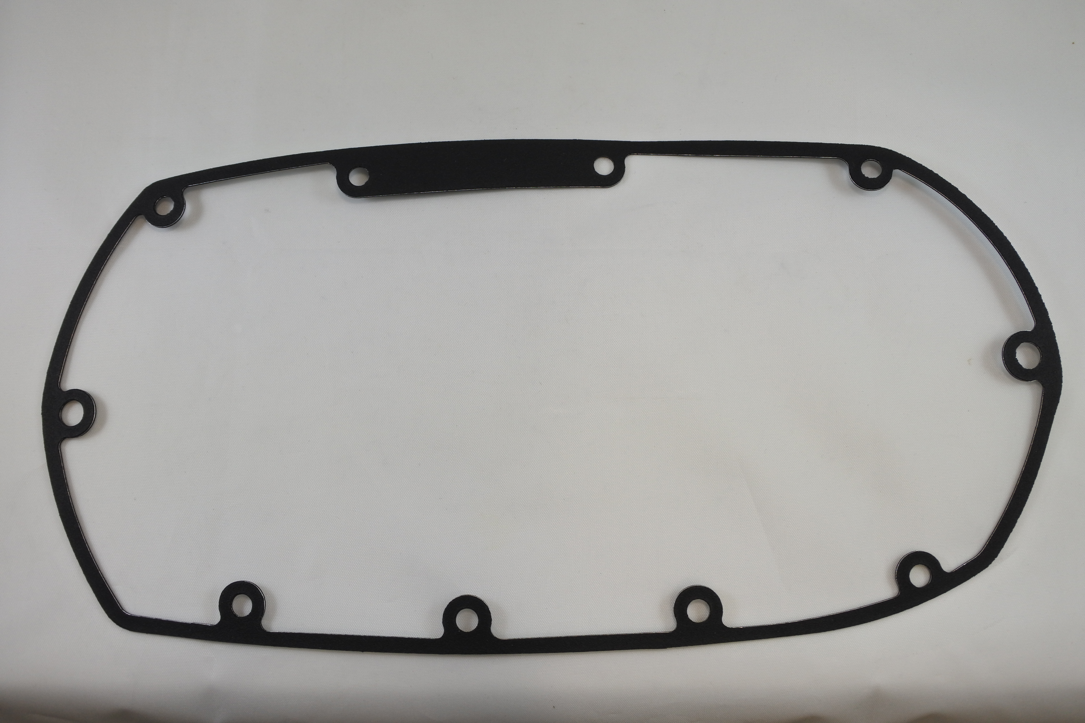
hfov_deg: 60.3
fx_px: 934
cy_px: 362
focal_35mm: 31
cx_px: 542
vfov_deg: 42.3
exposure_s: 1/250
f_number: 3.8
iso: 250
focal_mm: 11.6
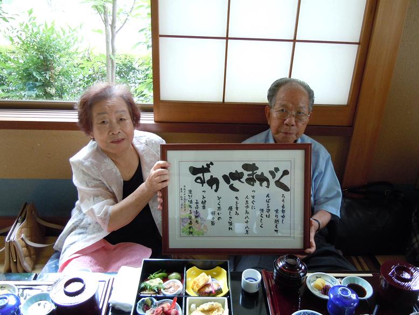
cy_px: 158
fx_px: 363
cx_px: 210
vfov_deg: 46.8
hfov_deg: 59.9
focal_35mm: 30
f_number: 3.5
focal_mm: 5.4
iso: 400
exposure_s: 1/40
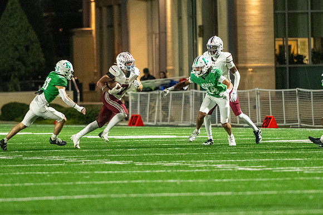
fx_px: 3518
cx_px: 119
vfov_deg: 3.5
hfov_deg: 5.3
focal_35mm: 392
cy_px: 106
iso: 8000
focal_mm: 200
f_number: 2.8
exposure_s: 1/800
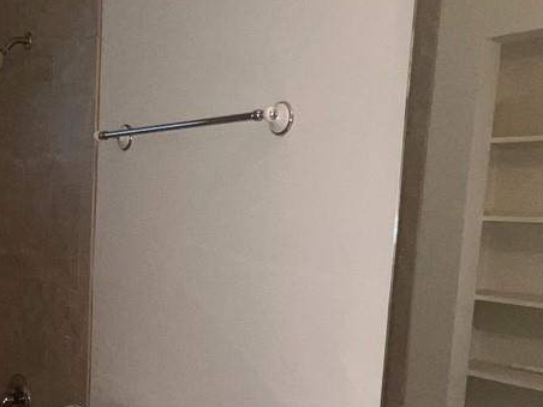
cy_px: 324
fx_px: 722
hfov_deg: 40.3
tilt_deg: -8.6
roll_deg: -2.6
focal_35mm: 46
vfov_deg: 30.8
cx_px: 148
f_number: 1.8
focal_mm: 1.57
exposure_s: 1/60
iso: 80
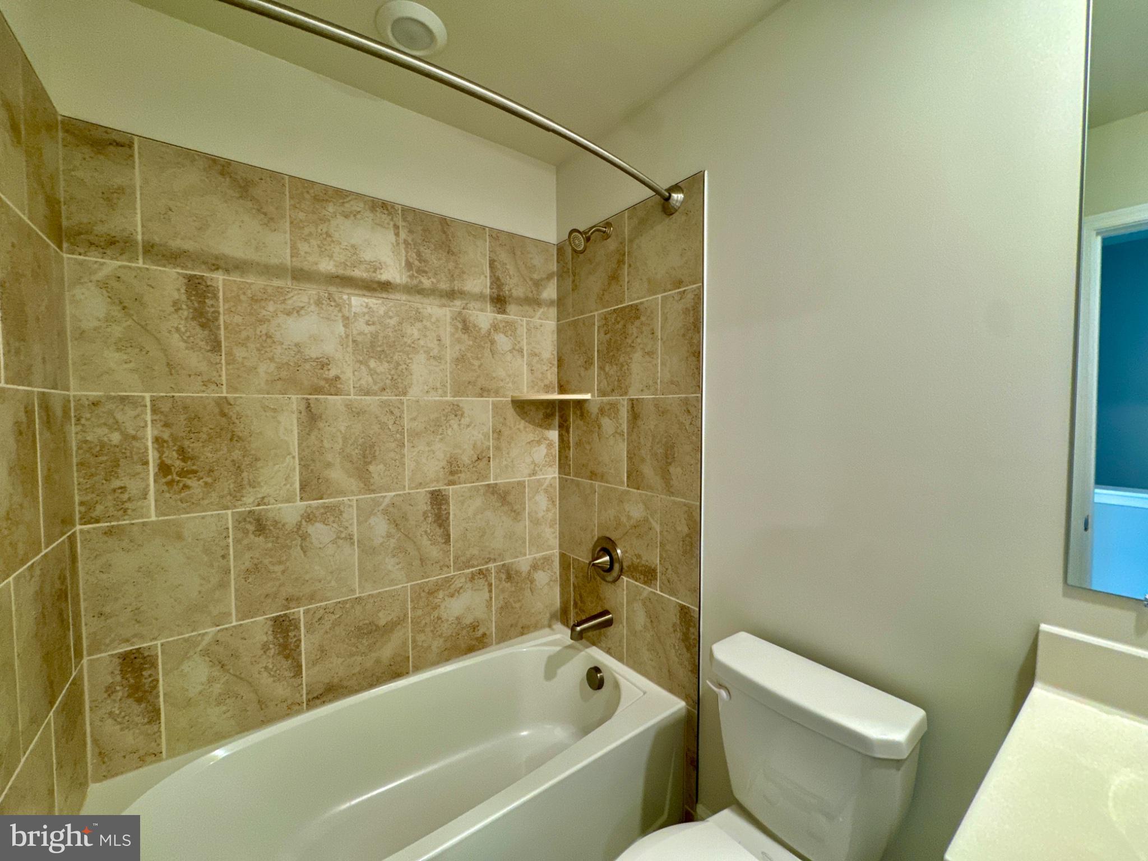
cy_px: 430
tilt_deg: -4.1
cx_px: 574
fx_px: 464
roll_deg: +0.2
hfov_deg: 102.1
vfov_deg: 85.7
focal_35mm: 14
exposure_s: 1/60
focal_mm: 2.22
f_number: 2.2
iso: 320
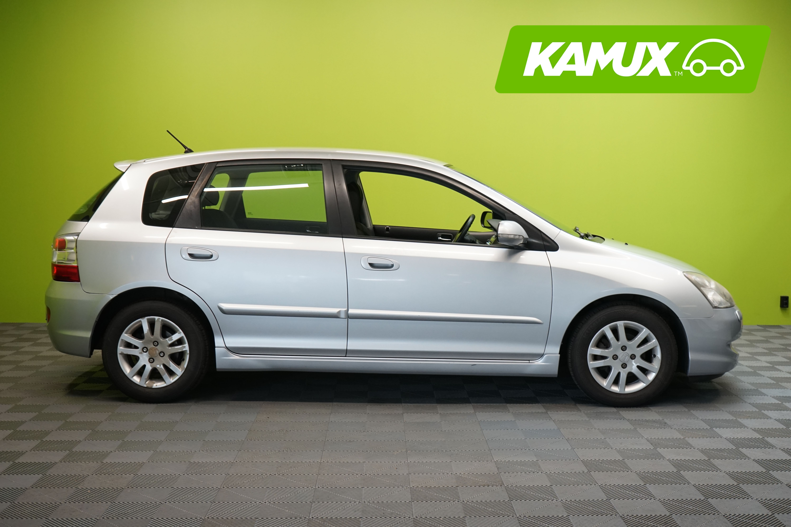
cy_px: 264
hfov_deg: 42.7
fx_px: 1011
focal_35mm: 46
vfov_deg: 29.2
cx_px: 396
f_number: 6.3
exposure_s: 1/30
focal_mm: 46
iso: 1250
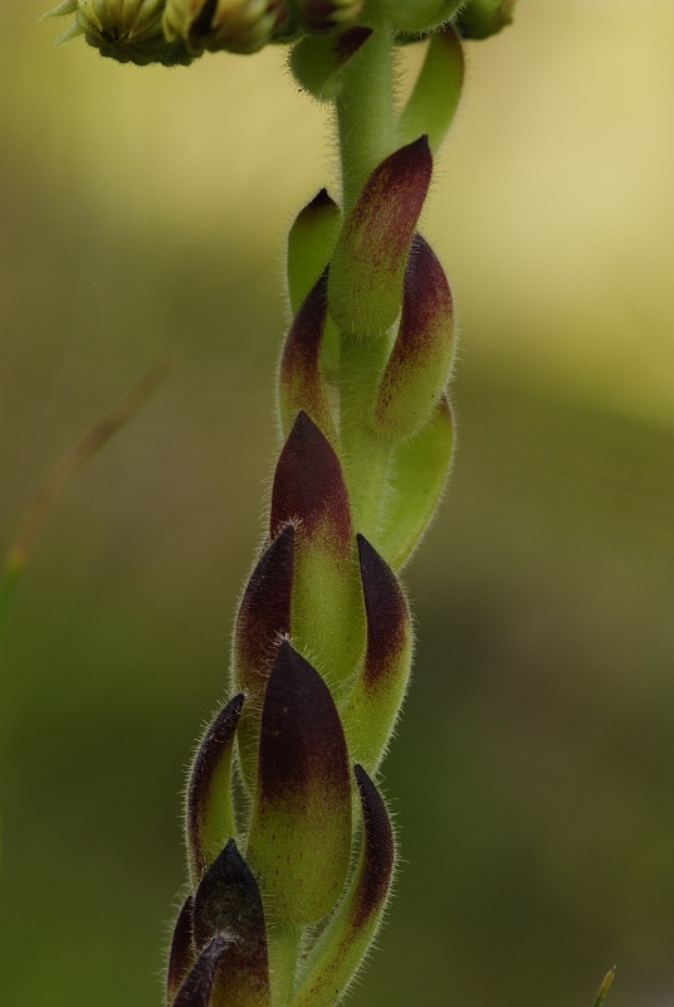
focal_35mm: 128
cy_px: 504
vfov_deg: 16.0
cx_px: 337
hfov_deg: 10.8
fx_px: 3568
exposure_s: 1/200
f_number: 8
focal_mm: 85
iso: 200
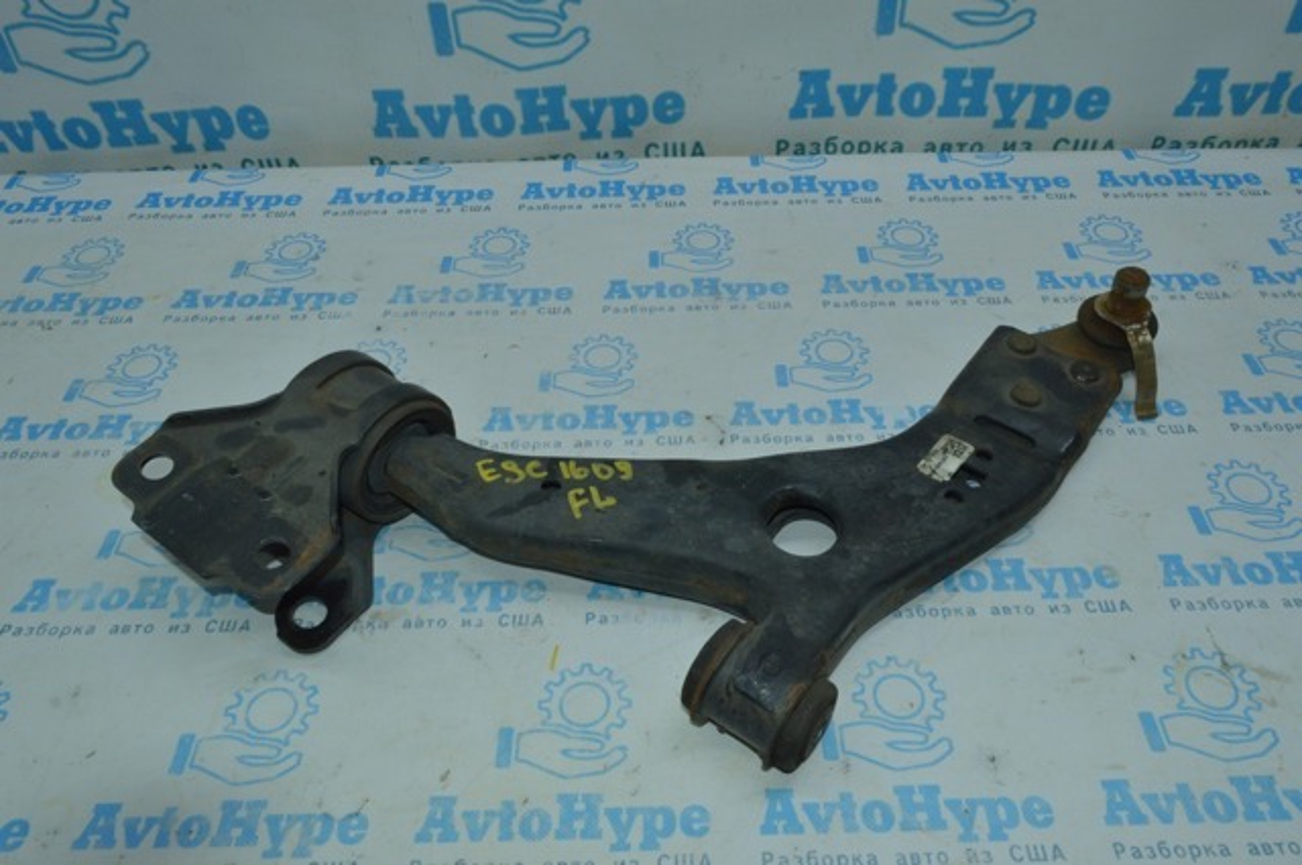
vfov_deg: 47.8
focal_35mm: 27
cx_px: 651
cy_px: 432
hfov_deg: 67.4
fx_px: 975
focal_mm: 18
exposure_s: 1/40
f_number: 16
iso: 720
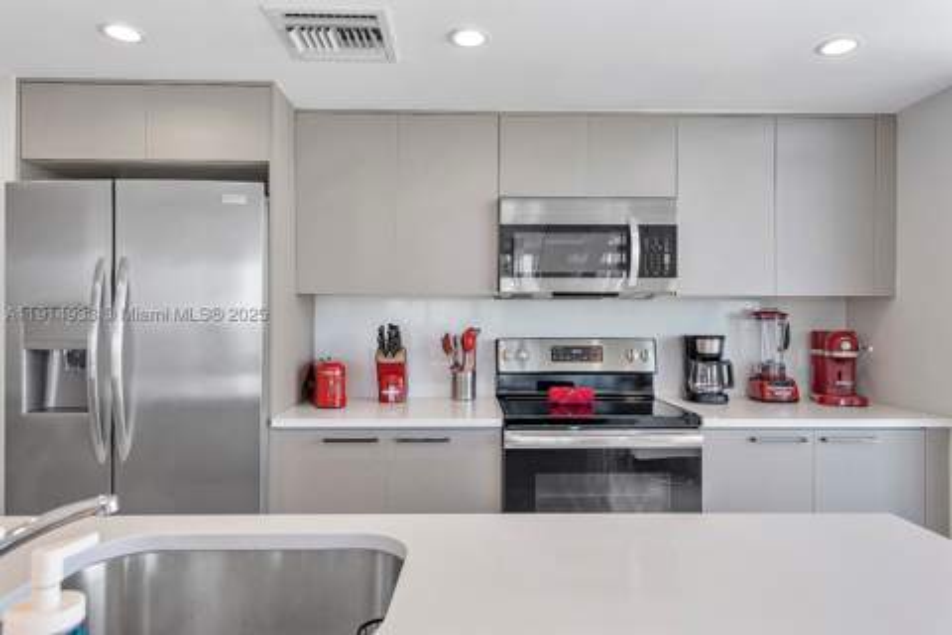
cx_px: 476
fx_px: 555
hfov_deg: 81.2
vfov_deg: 59.5
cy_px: 318
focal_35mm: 21
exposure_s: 1/80
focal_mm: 21
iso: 640
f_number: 8
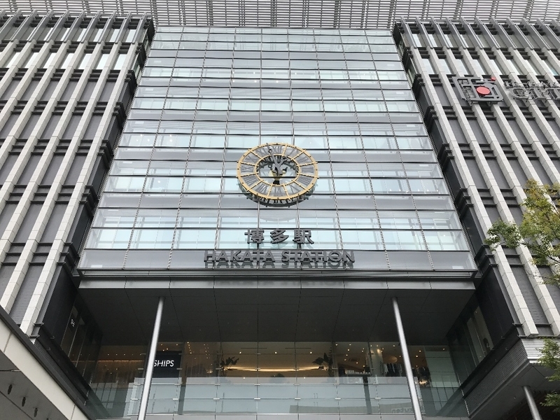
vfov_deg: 49.7
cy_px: 210
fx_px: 453
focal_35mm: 28
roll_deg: +2.5
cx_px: 280
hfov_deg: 63.4
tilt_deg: +40.7
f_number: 1.8
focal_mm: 3.99
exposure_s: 1/766
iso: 20
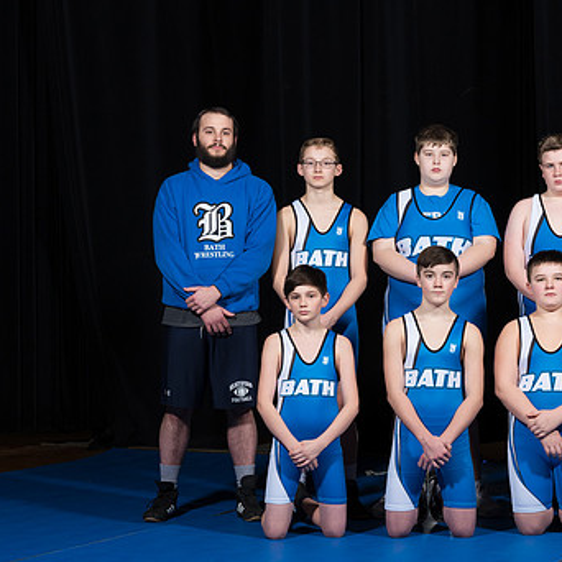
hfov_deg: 15.5
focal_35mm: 112
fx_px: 2057
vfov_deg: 15.6
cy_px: 288
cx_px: 433
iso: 500
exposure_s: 1/200
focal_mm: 70
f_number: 10
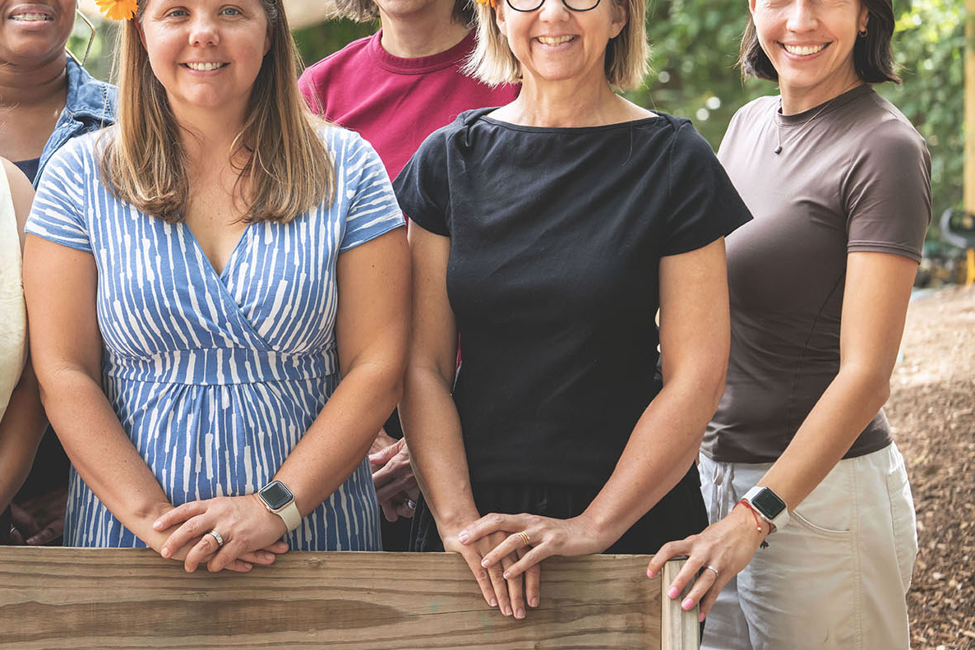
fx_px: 4794
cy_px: 216
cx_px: 199
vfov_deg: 7.8
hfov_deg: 11.6
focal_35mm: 177
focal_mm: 105
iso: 400
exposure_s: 1/200
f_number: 5
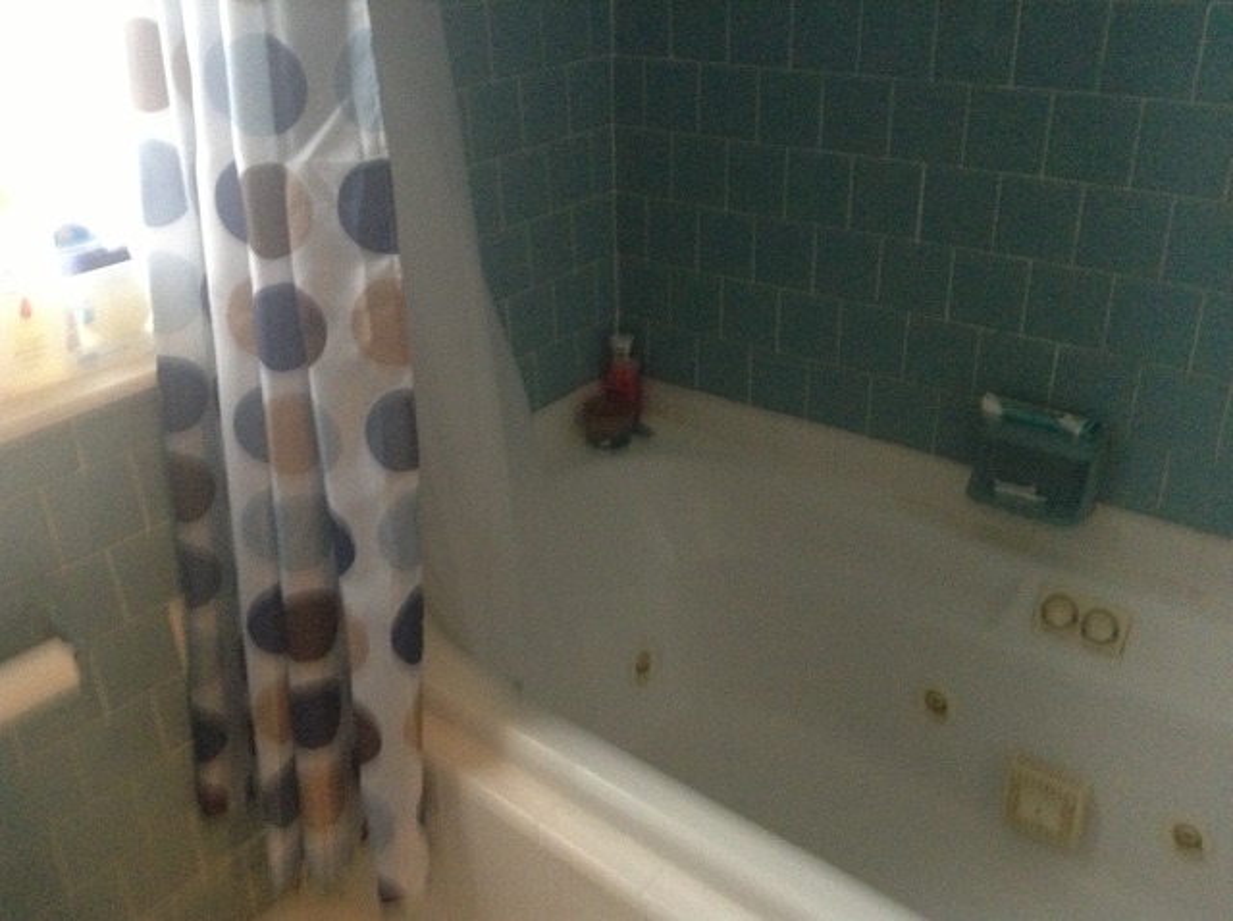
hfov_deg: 55.4
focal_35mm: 33
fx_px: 1174
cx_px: 616
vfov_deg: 42.8
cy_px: 460
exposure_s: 1/15
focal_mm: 3.3
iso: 320
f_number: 2.4
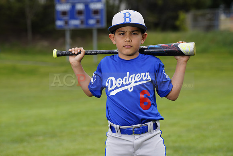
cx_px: 116
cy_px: 78
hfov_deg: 13.0
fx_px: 1023
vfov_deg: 8.7
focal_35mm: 158
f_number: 6.3
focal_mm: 158
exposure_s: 1/250
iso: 100
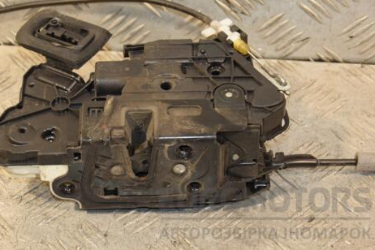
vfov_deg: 12.1
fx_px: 1177
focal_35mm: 113
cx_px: 144
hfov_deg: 18.1
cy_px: 92
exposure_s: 1/100
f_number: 5
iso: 800
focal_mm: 58
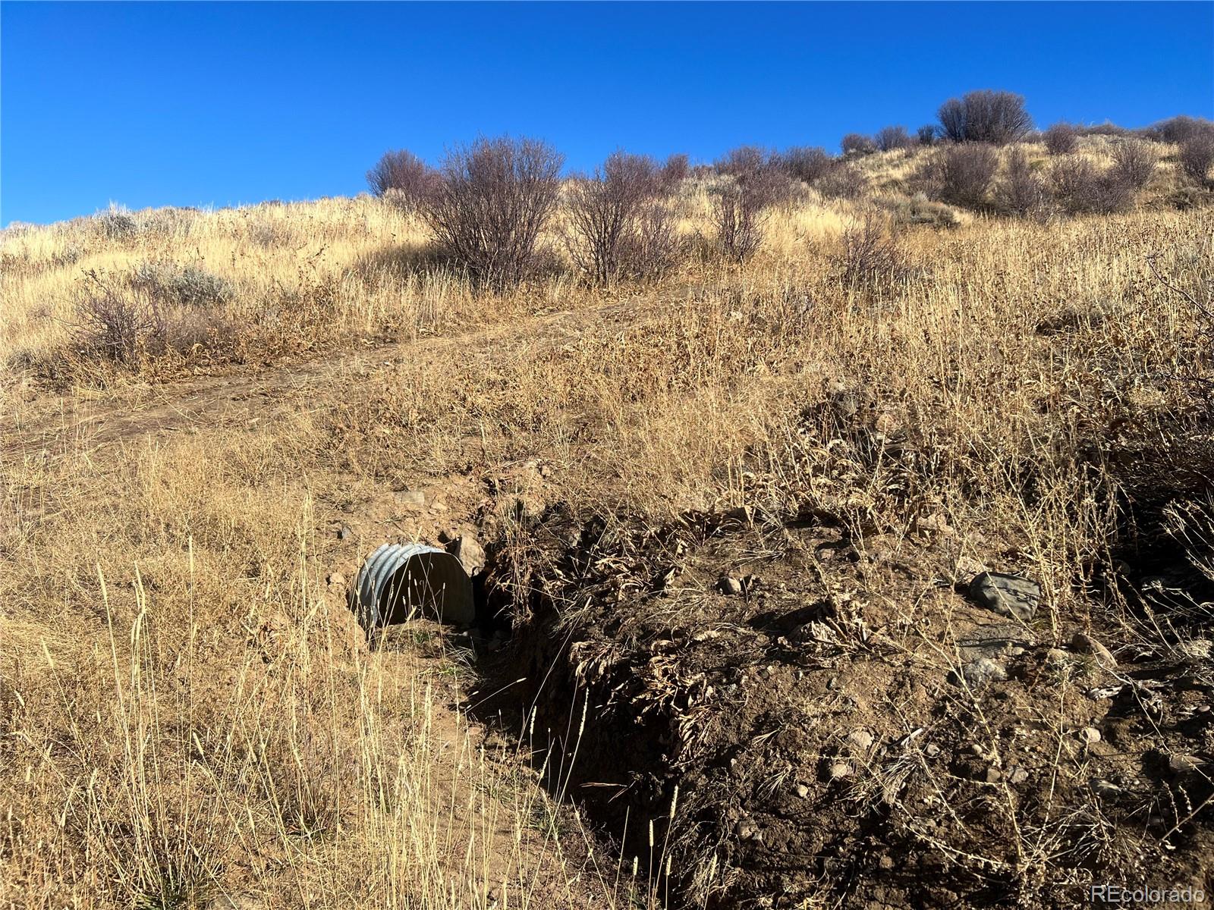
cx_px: 607
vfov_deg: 53.1
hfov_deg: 67.3
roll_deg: -0.8
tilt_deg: -6.5
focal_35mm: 26
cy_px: 455
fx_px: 912
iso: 50
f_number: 1.5
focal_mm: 5.7
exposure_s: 1/3704
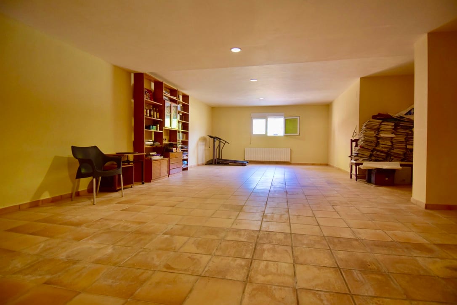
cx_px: 228
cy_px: 152
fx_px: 229
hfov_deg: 90.0
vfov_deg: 67.4
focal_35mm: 18
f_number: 4
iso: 640
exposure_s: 1/60
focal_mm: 12
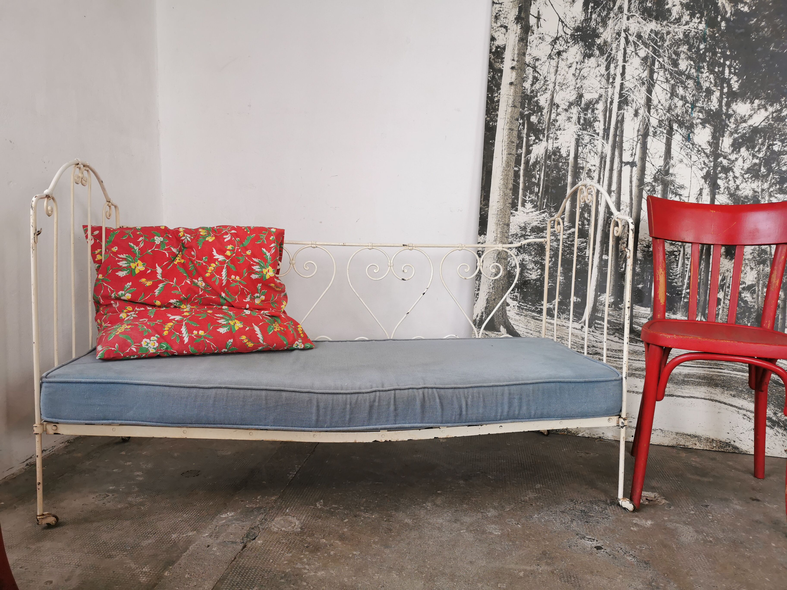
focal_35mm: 27
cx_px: 394
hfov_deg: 65.3
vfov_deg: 51.4
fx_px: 614
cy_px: 295
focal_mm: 5.56
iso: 100
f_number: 1.6
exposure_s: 1/100
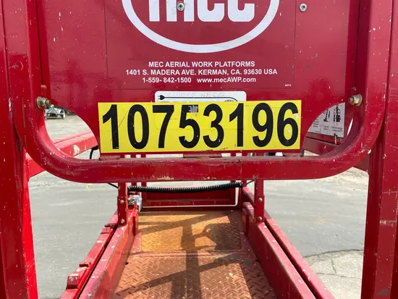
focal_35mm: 26
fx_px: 299
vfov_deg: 53.1
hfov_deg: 67.3
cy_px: 150
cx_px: 199
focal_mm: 4.25
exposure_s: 1/1678
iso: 32
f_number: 1.8
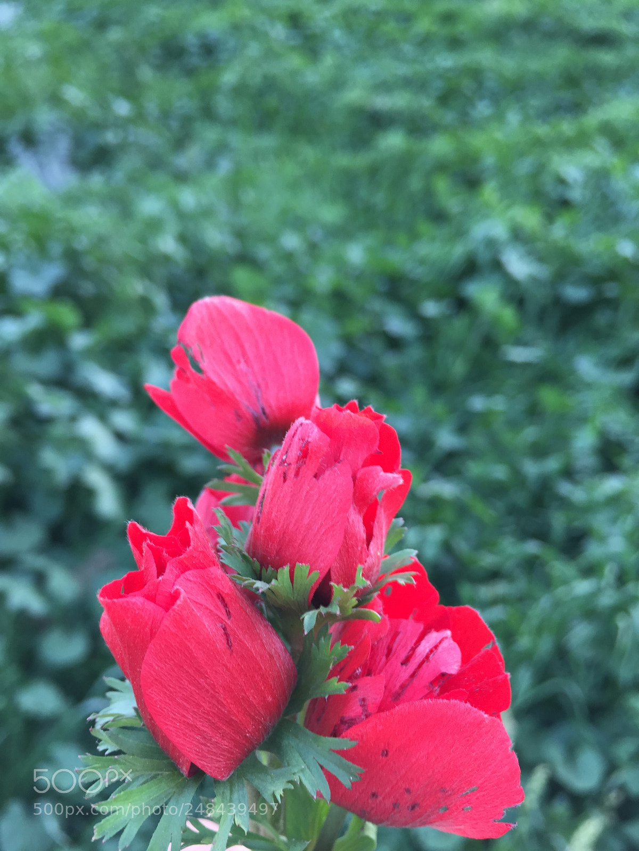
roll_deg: -0.7
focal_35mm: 29
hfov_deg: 48.2
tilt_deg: -13.8
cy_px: 426
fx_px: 714
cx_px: 320
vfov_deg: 61.7
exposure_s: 1/100
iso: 40
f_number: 2.2
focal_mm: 4.15
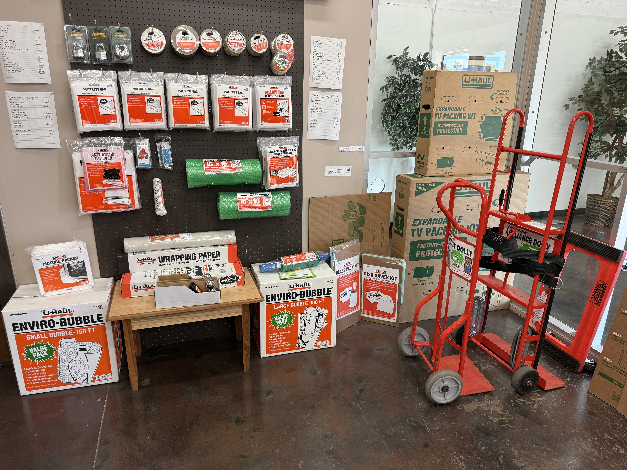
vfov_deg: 56.8
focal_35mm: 24
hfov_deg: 71.6
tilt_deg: -16.1
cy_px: 235
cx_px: 314
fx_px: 435
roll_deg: -1.1
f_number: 1.78
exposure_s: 1/120
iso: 200
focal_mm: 6.76
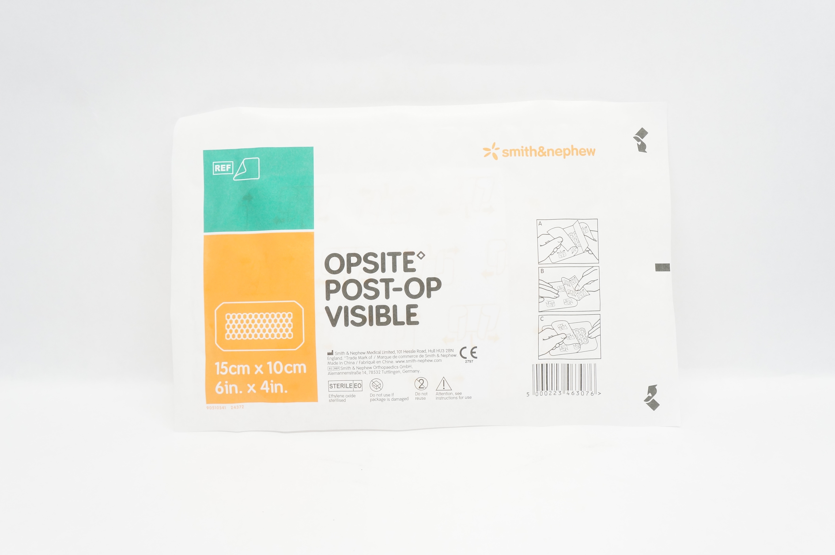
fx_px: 834
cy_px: 278
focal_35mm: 36
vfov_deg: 36.8
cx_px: 418
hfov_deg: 53.2
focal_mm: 24
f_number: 6.3
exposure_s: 1/60
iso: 800
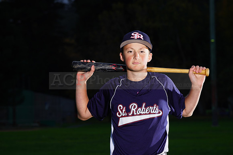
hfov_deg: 13.7
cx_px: 116
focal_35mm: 150
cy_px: 78
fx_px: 971
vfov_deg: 9.2
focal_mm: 150
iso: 320
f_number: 9
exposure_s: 1/160
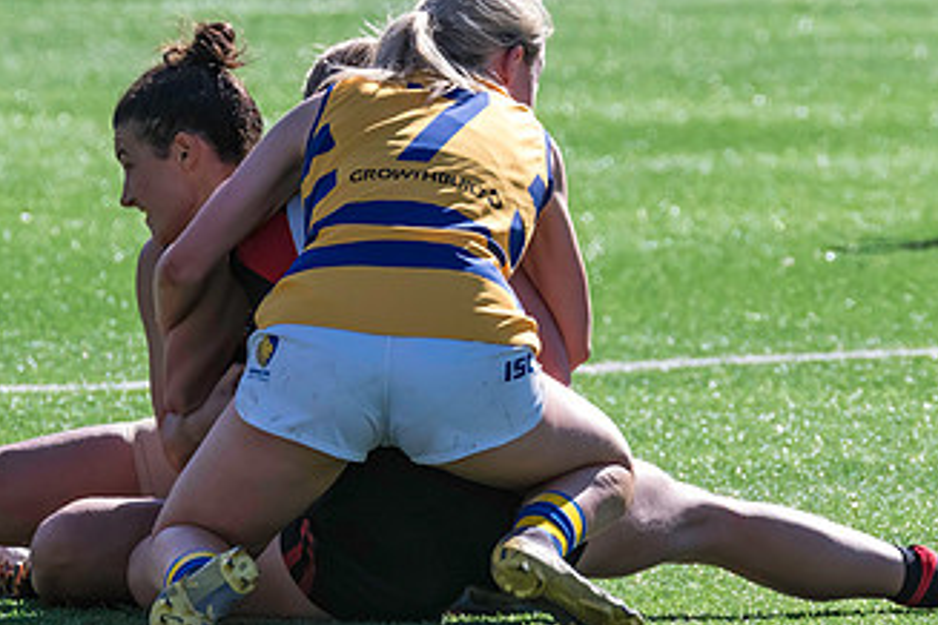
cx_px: 266
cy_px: 176
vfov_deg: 1.2
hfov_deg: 1.8
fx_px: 29362
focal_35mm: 1127
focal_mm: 380
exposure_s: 1/1600
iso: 800
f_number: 8
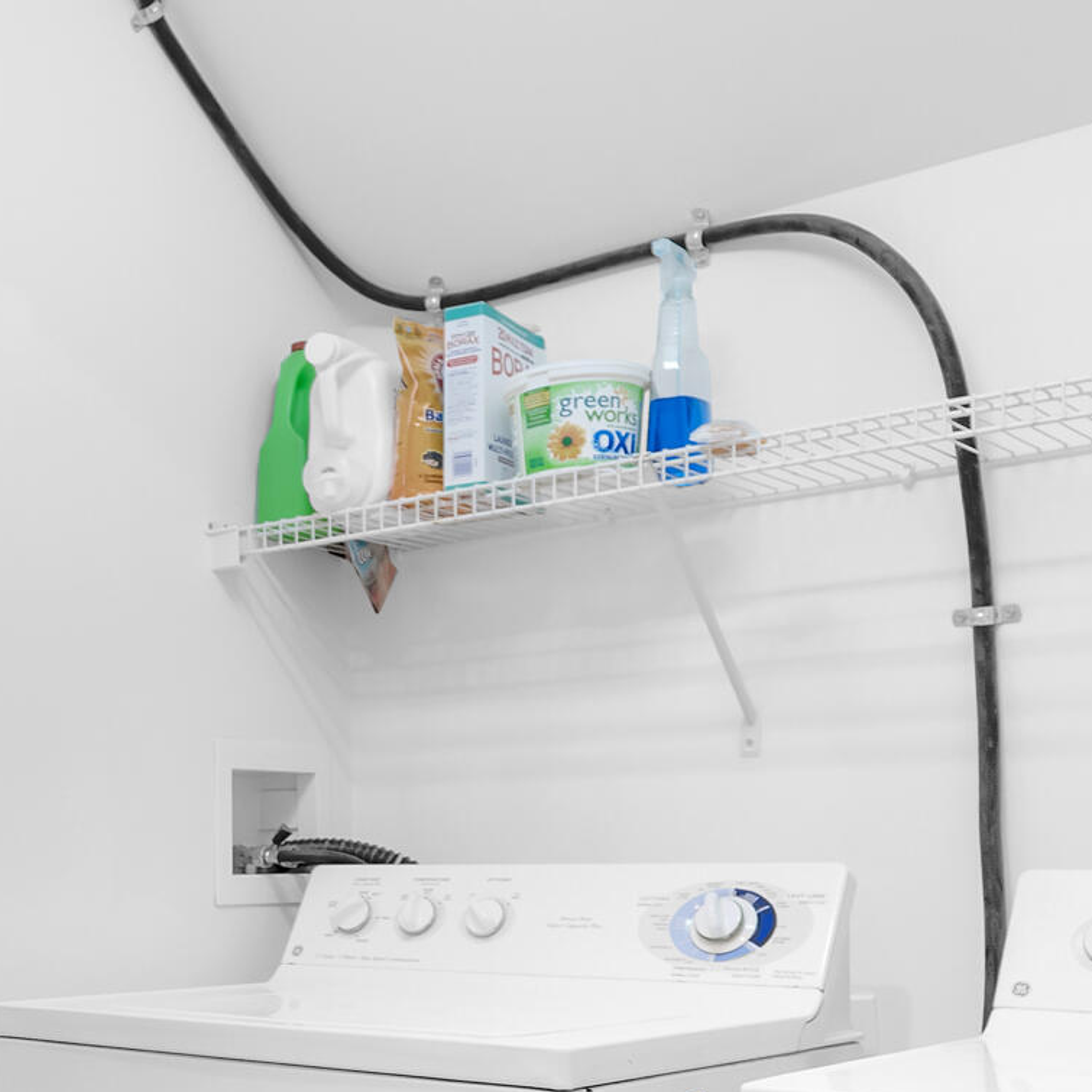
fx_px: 1606
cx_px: -110
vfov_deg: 35.3
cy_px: 986
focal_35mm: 45
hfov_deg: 32.9
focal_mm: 16
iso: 500
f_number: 4
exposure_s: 1/60
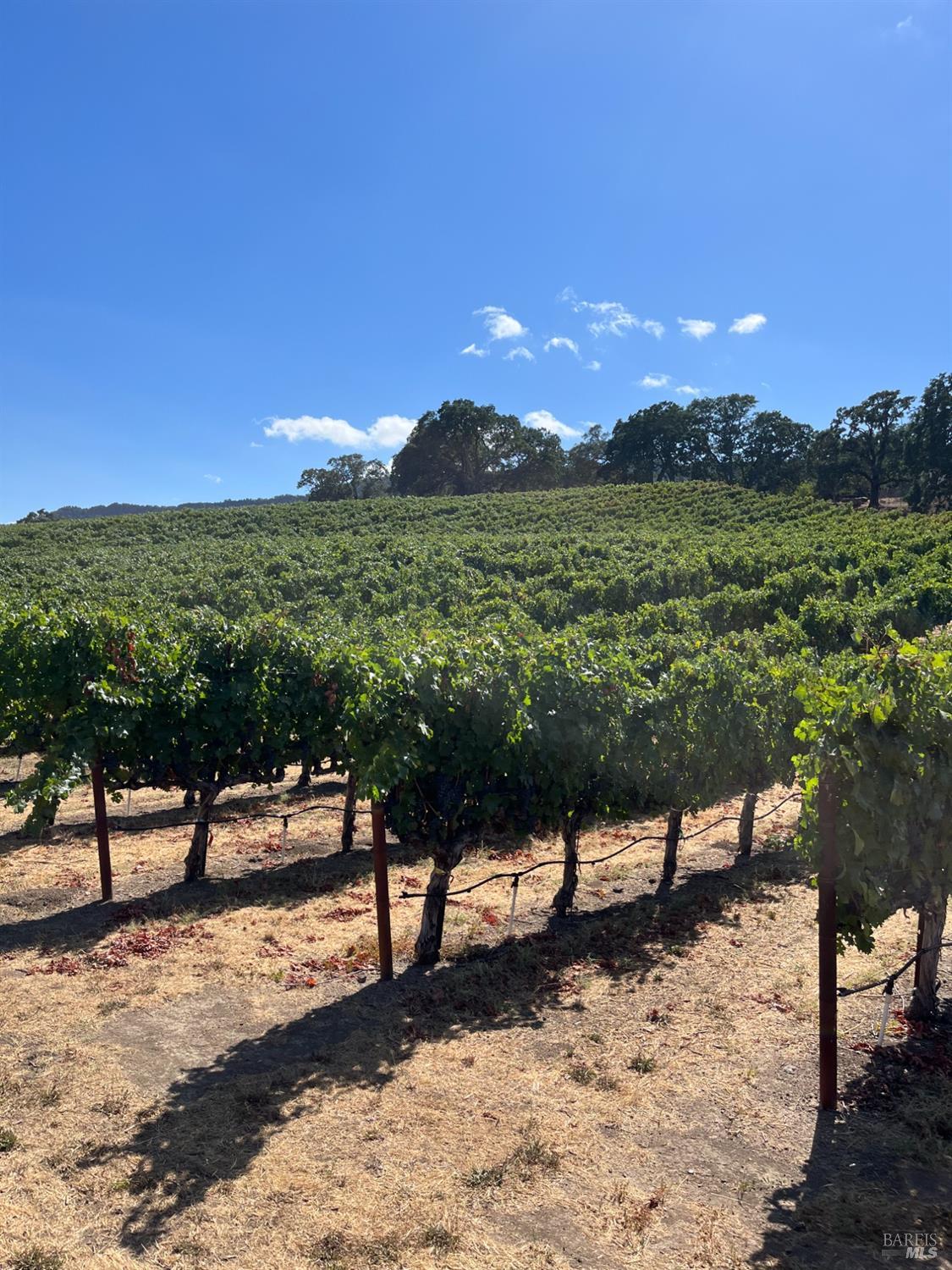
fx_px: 953
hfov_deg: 53.1
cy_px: 635
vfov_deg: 67.3
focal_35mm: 26
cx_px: 476
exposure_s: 1/4484
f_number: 1.6
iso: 50
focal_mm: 5.1
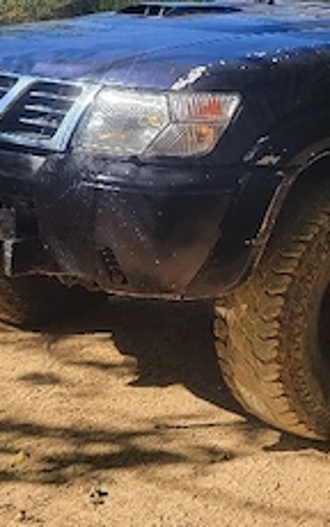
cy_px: 112
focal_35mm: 72
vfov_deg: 28.0
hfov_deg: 17.5
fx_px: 1035
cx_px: 362
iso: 40
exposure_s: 1/909
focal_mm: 5.4
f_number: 1.8
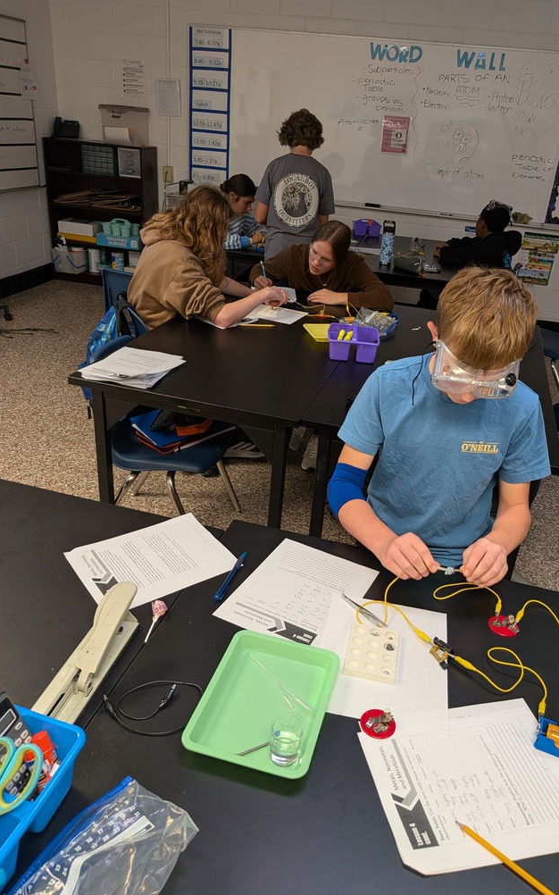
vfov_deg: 70.4
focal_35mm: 26
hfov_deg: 47.5
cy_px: 445
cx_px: 309
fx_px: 634
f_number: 1.7
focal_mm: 4.53
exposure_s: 1/30
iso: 50
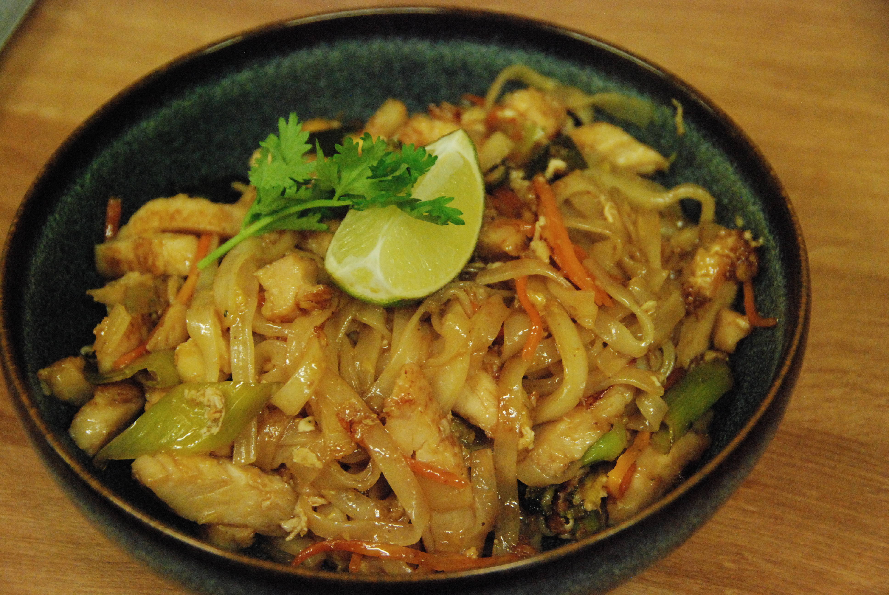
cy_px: 298
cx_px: 444
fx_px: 2077
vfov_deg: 16.3
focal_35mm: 84
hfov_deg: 24.2
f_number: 5
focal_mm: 56
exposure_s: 1/160
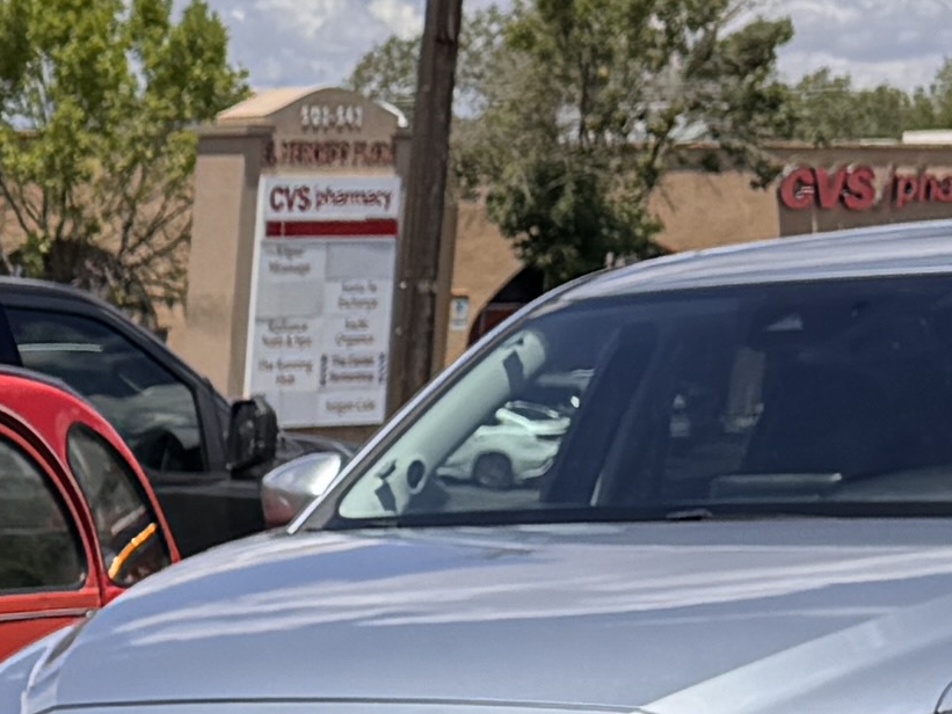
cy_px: 1185
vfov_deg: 8.6
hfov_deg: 10.1
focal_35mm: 167
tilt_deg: -12.2
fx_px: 4593
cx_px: -1449
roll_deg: -0.6
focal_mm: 6.76
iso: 80
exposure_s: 1/4049
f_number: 1.78
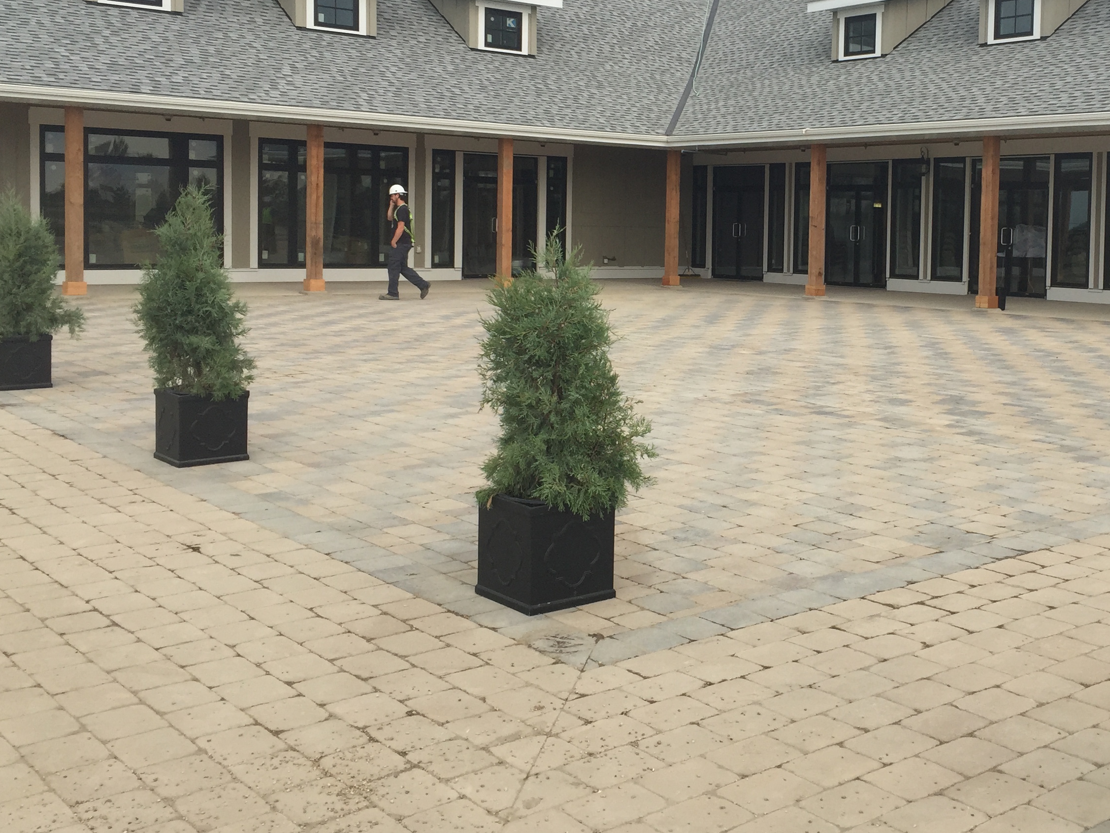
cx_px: 752
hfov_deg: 44.1
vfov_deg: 34.2
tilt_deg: -2.0
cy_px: 318
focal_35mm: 42
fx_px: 1347
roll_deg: -1.3
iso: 32
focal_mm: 4.15
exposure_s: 1/1364
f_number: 2.2
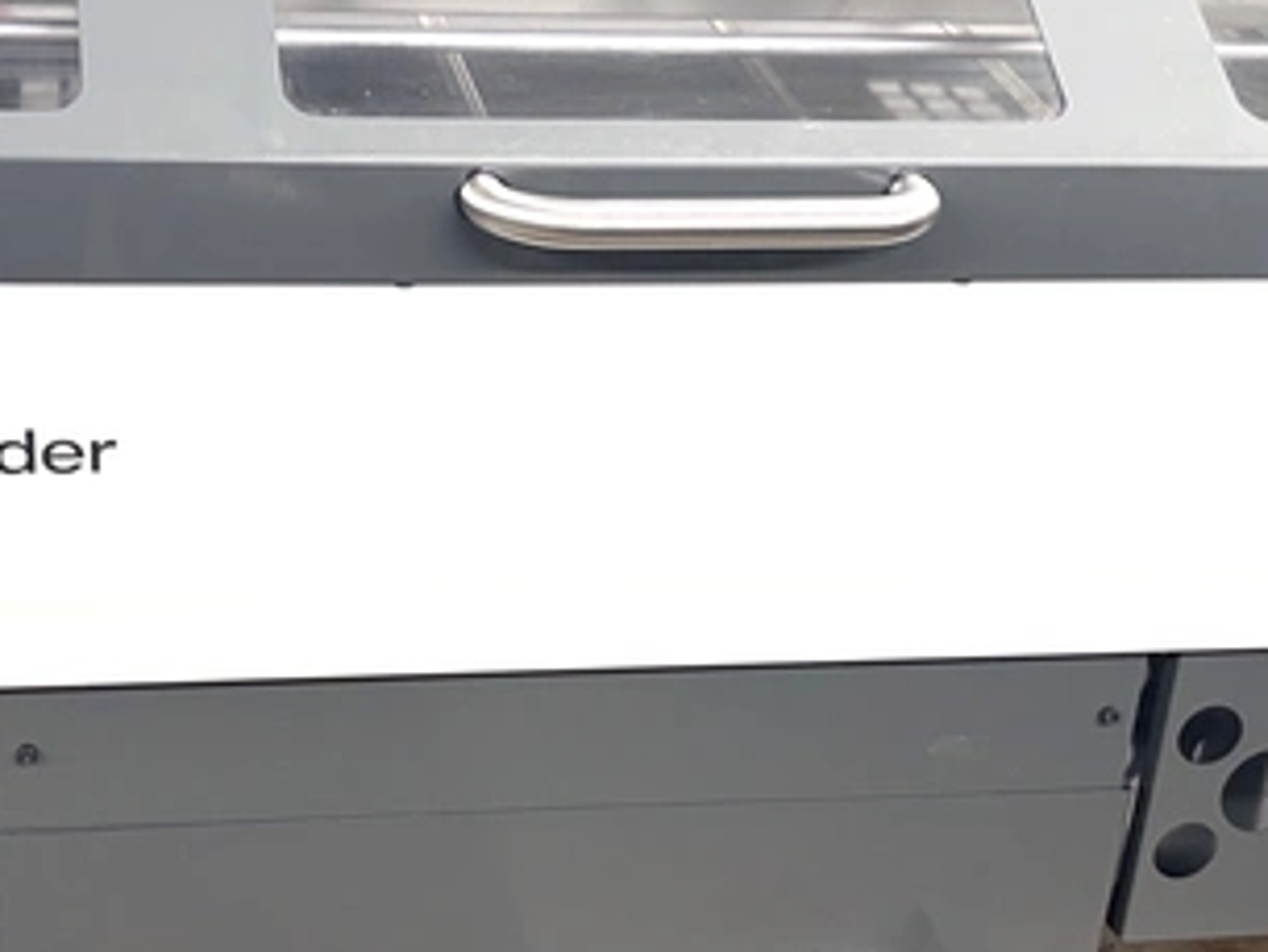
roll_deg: -3.9
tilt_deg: -26.2
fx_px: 2345
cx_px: 486
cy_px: 601
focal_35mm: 64
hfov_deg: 30.1
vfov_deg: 22.9
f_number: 1.6
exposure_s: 1/60
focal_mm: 5.96
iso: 125
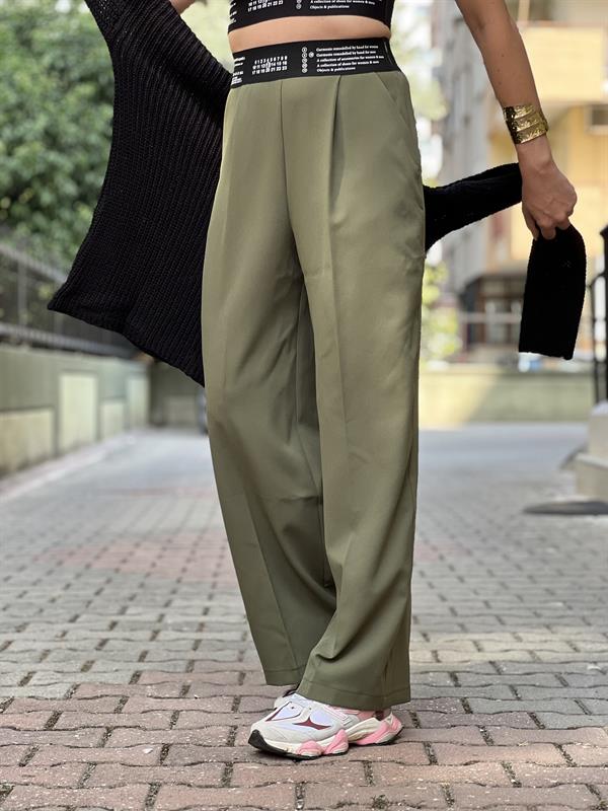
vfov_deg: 25.3
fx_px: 1803
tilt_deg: +0.7
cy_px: 406
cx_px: 304
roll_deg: -1.2
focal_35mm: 77
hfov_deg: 19.1
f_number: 2.8
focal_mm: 9
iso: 50
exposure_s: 1/121
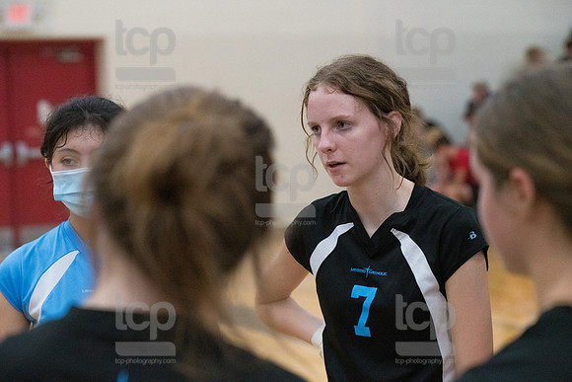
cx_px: 286
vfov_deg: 13.0
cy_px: 191
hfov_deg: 19.5
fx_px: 1669
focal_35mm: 105
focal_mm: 105
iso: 6400
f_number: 4.5
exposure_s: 1/1000
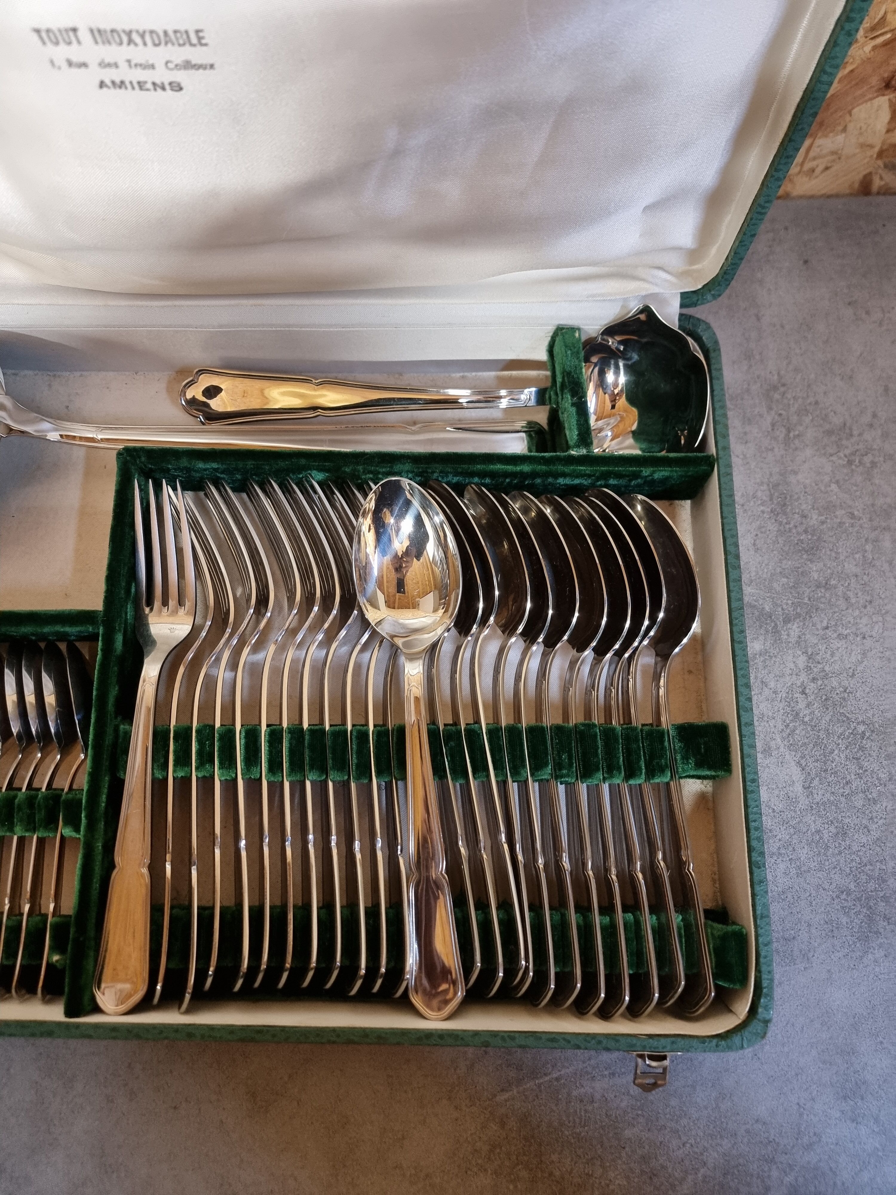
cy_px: 598
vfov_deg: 71.6
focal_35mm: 24
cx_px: 448
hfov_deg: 56.8
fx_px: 828
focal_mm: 6.7
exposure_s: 1/33
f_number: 1.8
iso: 500
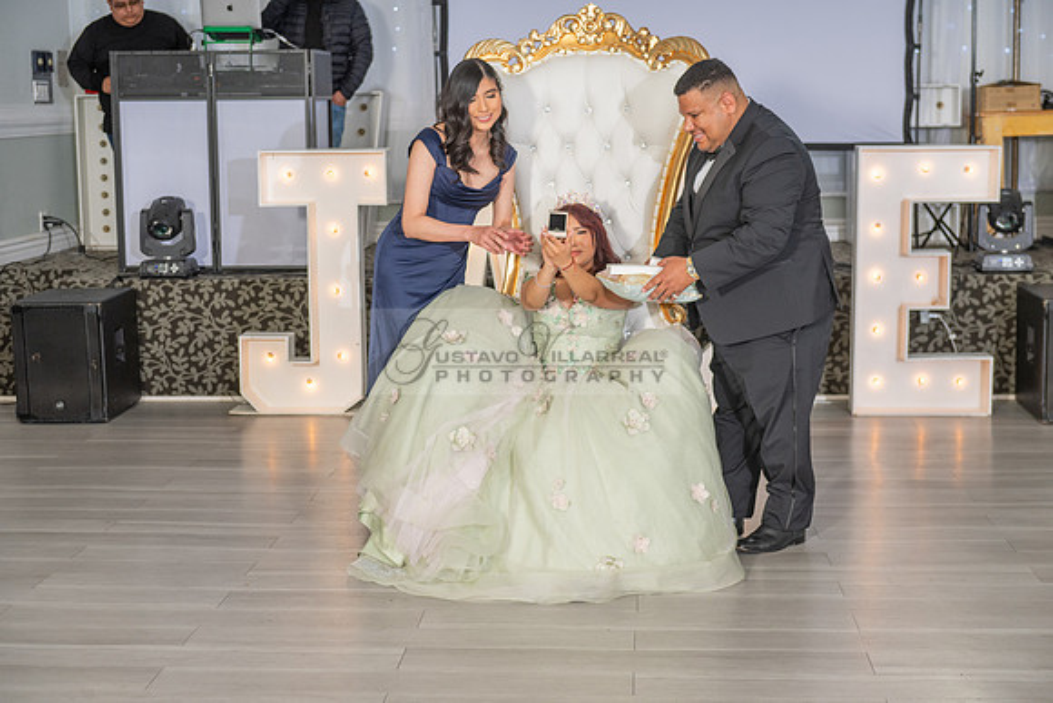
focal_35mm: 58
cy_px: 352
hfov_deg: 34.5
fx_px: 1697
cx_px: 526
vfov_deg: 23.4
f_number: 3.5
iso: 500
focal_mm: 58
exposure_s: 1/200
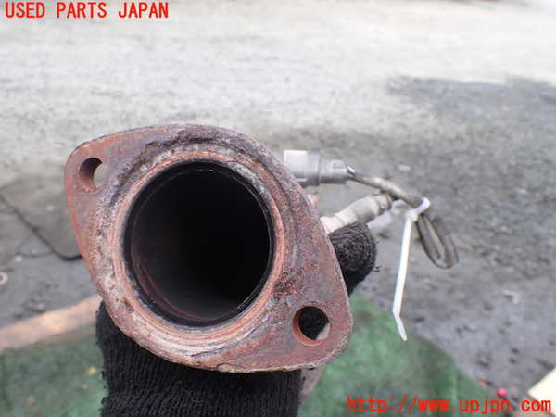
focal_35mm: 30
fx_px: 482
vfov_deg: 46.8
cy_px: 208
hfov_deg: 60.0
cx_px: 278
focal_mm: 5.4
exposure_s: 1/125
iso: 100
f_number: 3.2
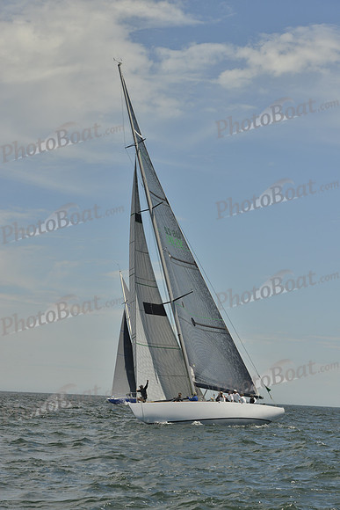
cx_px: 170
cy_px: 255
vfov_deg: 20.4
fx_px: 1416
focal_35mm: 100
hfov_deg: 13.7
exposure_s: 1/1600
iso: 280
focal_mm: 100
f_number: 10
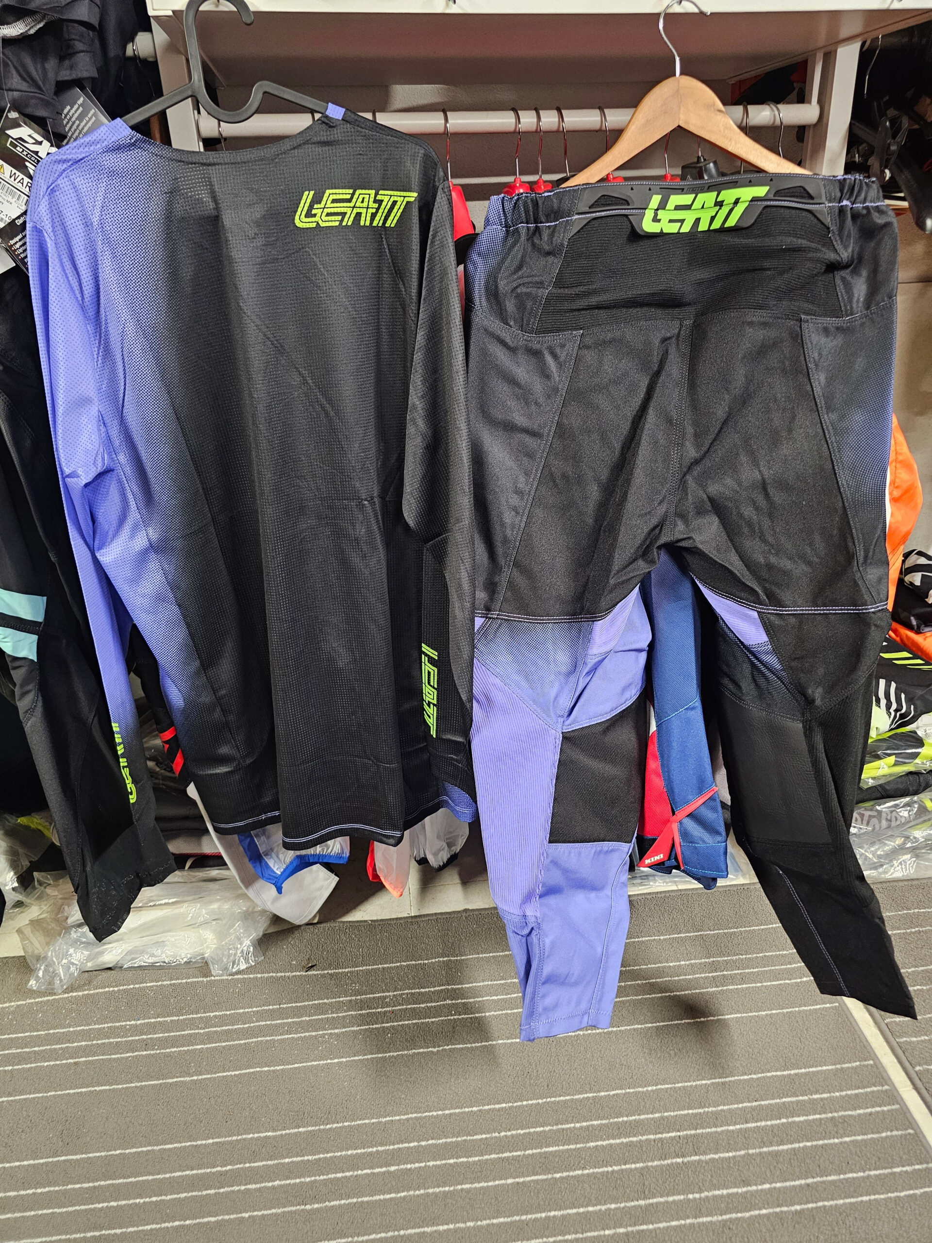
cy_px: 622
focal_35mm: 23
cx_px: 466
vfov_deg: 73.9
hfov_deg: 58.9
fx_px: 826
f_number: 1.7
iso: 640
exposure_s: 1/25
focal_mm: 6.3
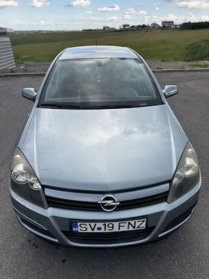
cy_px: 140
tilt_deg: -28.3
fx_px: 193
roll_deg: +1.1
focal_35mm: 24
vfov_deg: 71.6
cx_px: 104
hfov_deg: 56.8
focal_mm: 6.76
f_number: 1.78
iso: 80
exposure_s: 1/980
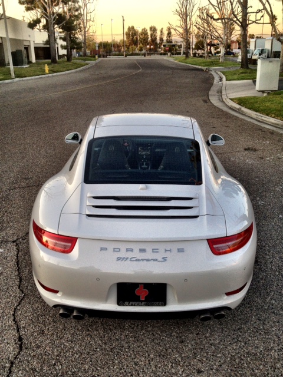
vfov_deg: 52.6
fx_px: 382
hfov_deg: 40.7
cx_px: 142
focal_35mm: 35
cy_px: 188
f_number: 2.4
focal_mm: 4.28
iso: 80
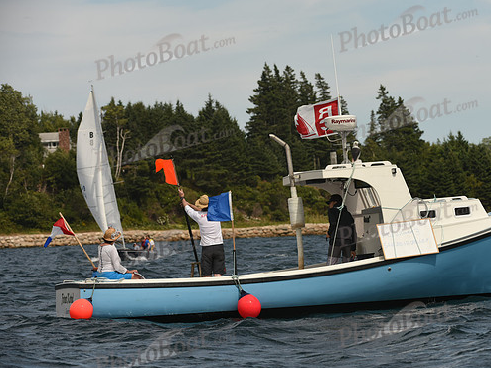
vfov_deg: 6.6
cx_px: 287
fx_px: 3204
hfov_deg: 8.8
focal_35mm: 226
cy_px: 184
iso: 250
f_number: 6.3
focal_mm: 200
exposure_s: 1/1000
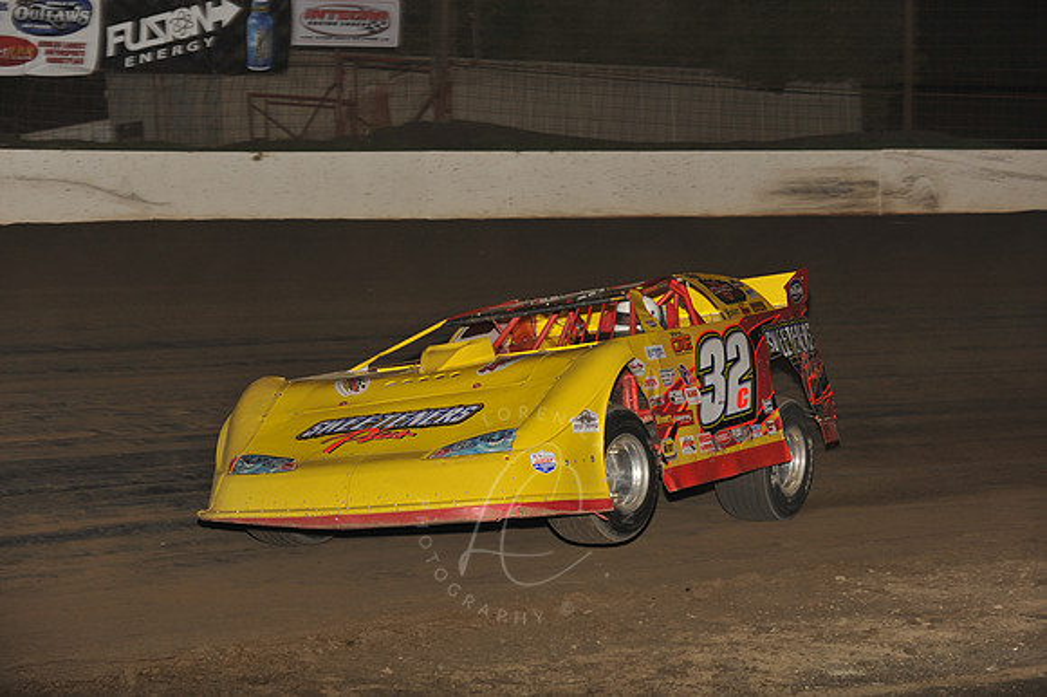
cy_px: 348
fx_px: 3255
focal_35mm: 112
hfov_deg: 18.3
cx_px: 524
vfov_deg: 12.2
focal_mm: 112
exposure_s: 1/320
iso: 640
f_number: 6.3
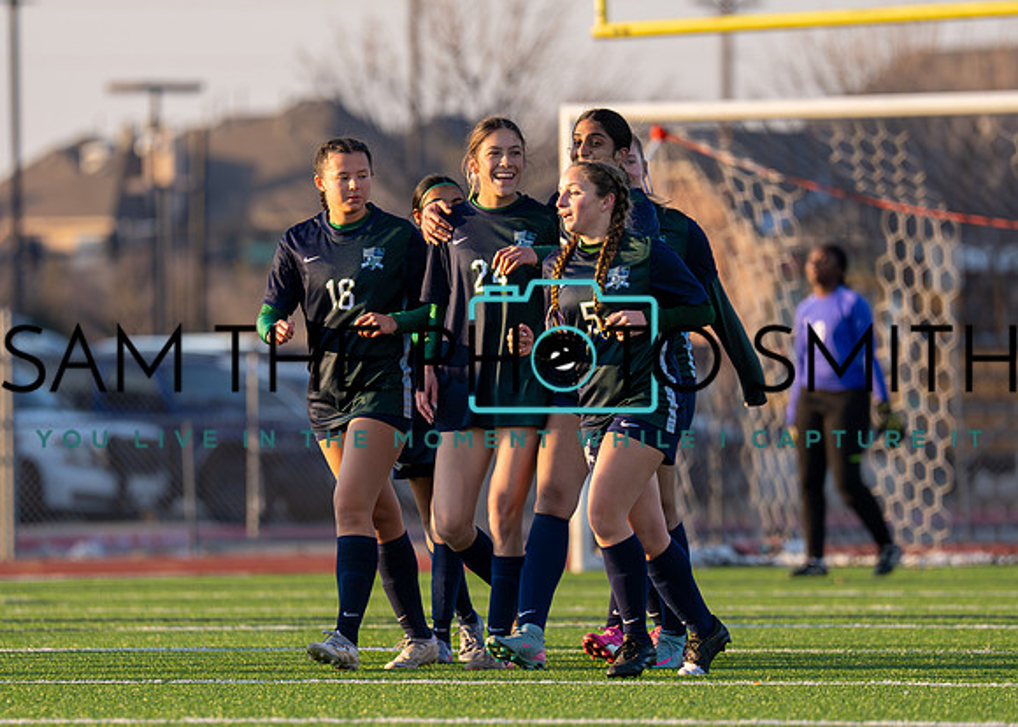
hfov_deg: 4.6
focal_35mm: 434
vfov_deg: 3.3
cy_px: 372
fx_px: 12553
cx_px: 546
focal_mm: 200
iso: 400
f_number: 2.8
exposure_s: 1/2000
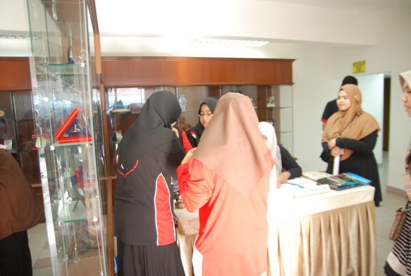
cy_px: 138
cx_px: 206
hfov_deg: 70.4
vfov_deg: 50.6
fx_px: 292
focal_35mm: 26
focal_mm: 17
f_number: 2.8
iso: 640
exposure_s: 1/80
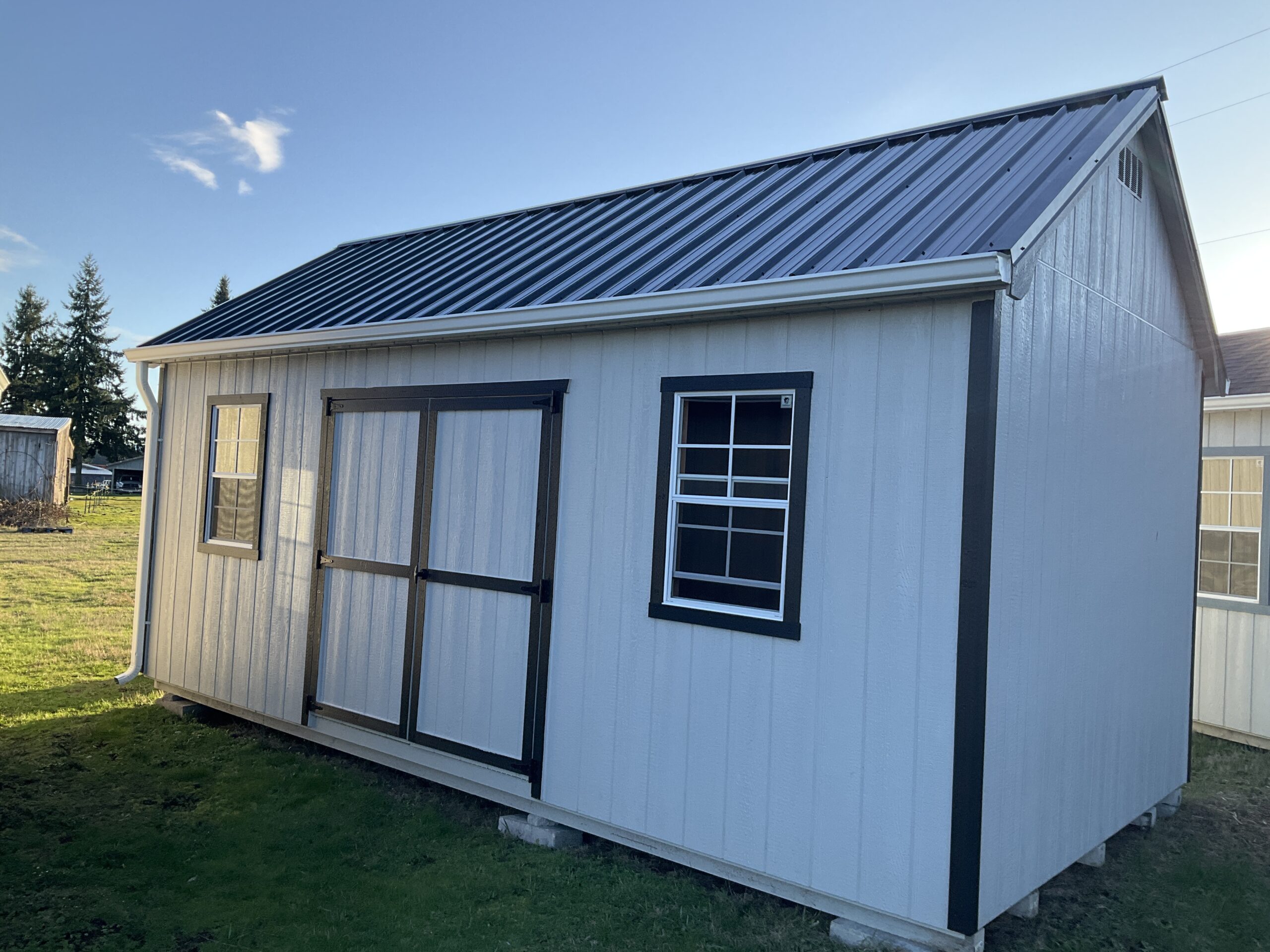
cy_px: 476
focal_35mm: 29
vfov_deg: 48.2
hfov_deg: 61.7
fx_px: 1064
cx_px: 635
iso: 25
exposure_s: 1/454
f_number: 1.8
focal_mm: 3
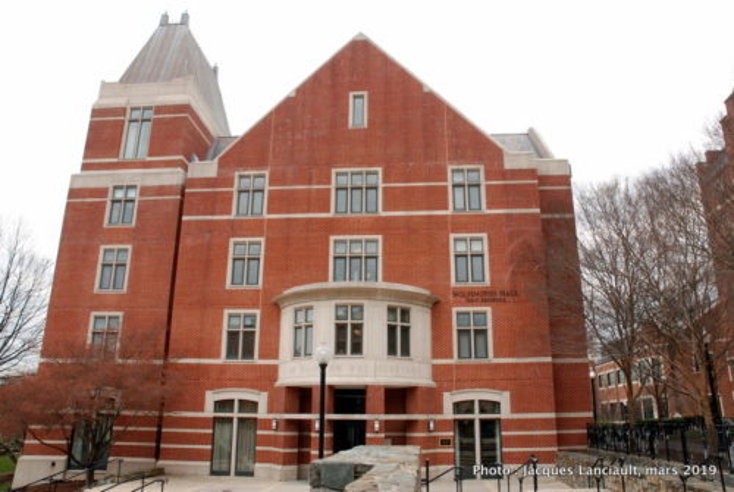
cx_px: 367
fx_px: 551
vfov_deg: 48.1
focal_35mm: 27
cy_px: 246
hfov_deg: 67.3
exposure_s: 1/40
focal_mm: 18
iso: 100
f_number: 10
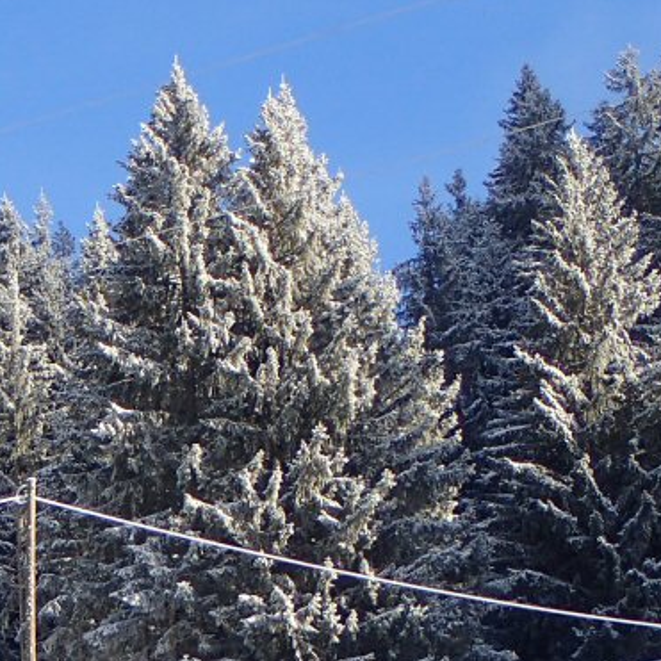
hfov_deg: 9.4
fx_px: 3910
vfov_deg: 9.6
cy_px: 675
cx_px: -325
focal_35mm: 181
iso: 100
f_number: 5
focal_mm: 10.29
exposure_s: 1/320
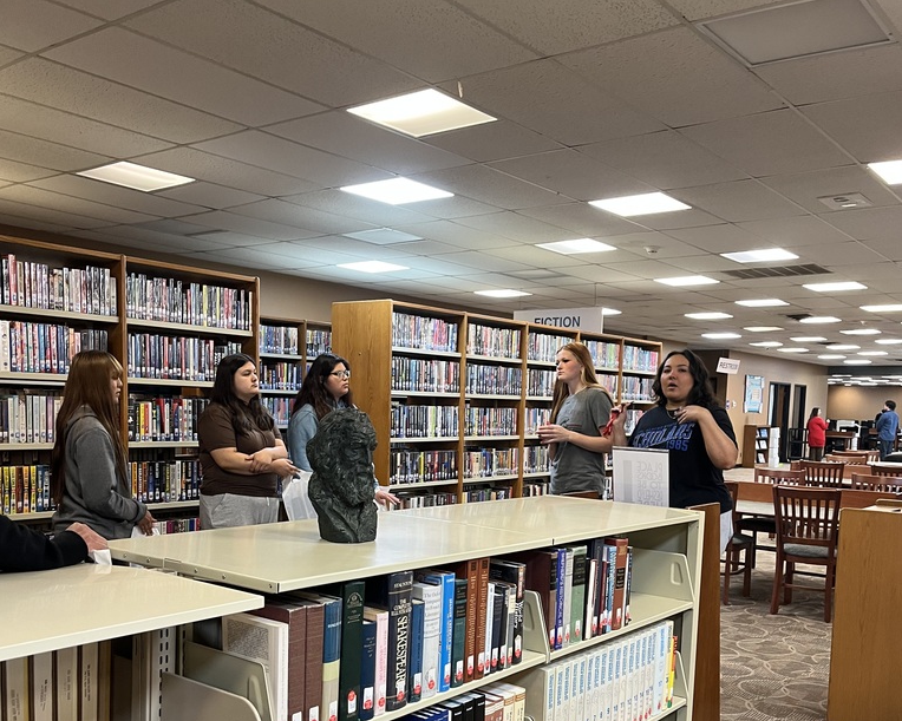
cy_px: 489
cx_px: 451
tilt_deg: -7.1
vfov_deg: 42.7
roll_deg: -0.6
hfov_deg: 52.9
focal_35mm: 34
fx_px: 908
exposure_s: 1/60
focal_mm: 5.1
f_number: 1.6
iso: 125
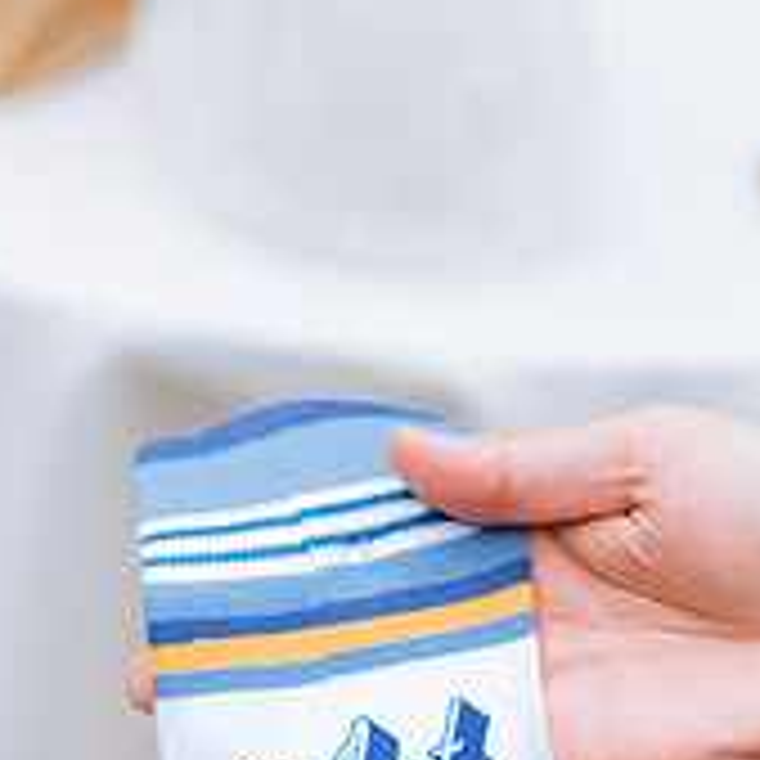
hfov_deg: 10.3
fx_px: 4148
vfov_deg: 10.4
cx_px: 866
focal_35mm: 167
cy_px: 593
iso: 400
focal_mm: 50
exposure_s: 1/2500
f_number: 2.2
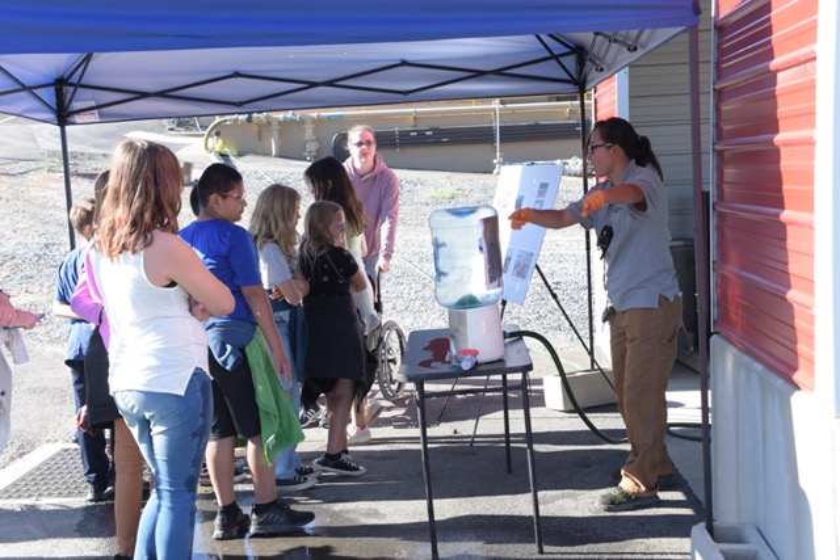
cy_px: 280
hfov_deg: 39.6
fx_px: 1167
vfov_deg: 27.0
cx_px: 420
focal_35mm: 50
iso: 640
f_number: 9
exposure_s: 1/320
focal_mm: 50
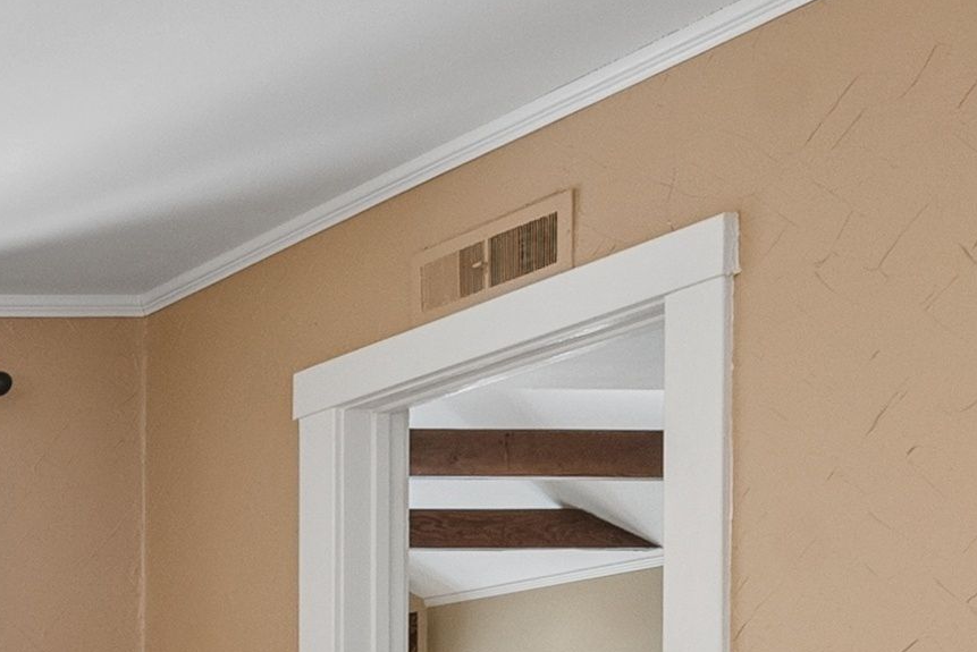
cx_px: -1055
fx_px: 1738
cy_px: 892
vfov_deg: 19.3
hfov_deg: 18.2
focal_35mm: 64
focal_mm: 13
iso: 800
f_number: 8
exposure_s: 1/50
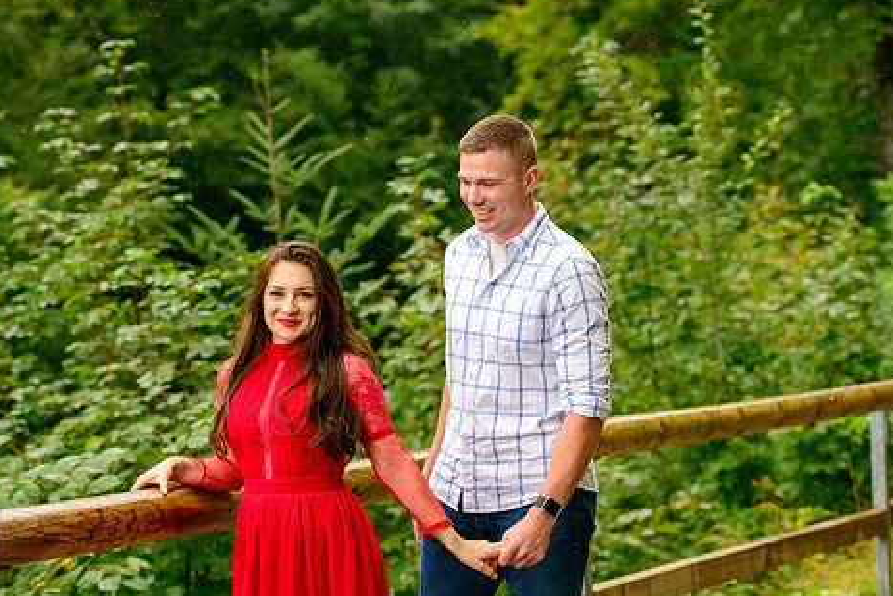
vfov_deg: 11.0
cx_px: 448
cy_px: 359
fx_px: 3103
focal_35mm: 125
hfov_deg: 16.4
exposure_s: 1/1600
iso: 800
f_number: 4.5
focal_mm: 100
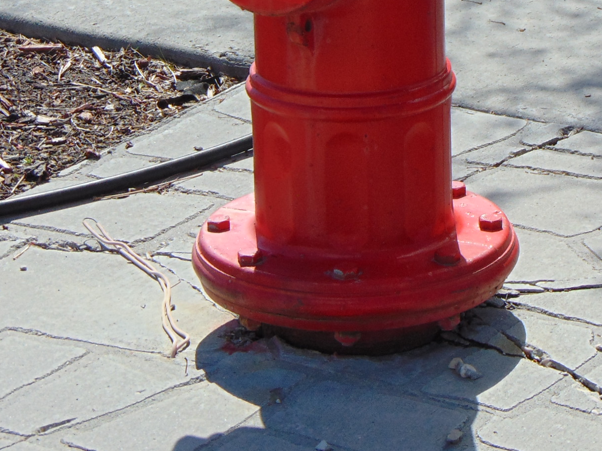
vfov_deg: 6.4
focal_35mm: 231
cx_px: 363
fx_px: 4017
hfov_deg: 8.6
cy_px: 74
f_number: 10.1
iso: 80
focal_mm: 19.4
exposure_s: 1/160
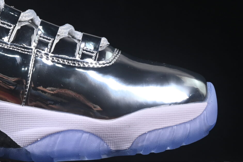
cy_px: 26
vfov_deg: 6.7
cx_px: -17
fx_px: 1377
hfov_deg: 10.0
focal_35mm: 204
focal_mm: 50
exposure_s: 1/80
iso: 160
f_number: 8
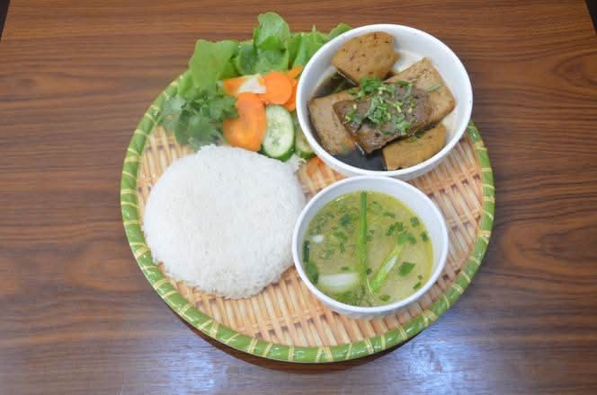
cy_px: 198
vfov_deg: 36.7
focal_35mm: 36
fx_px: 596
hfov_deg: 53.2
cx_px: 298
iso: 2000
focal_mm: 24
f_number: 3.8
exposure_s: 1/100
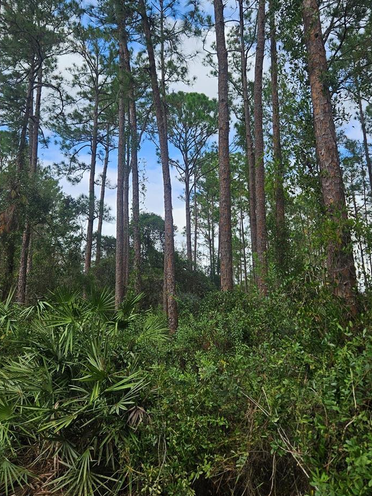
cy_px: 194
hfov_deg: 46.8
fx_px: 430
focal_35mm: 30
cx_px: 194
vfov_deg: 59.4
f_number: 1.8
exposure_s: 1/805
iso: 25
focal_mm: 5.4
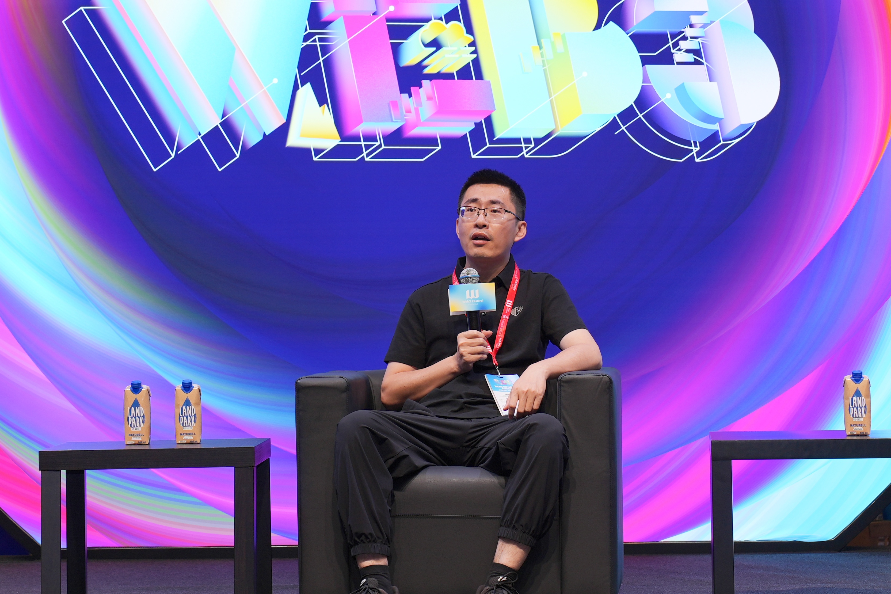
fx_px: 3489
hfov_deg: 14.6
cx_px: 447
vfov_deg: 9.7
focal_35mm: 141
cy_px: 43
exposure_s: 1/60
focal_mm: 67
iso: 125
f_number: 4.5
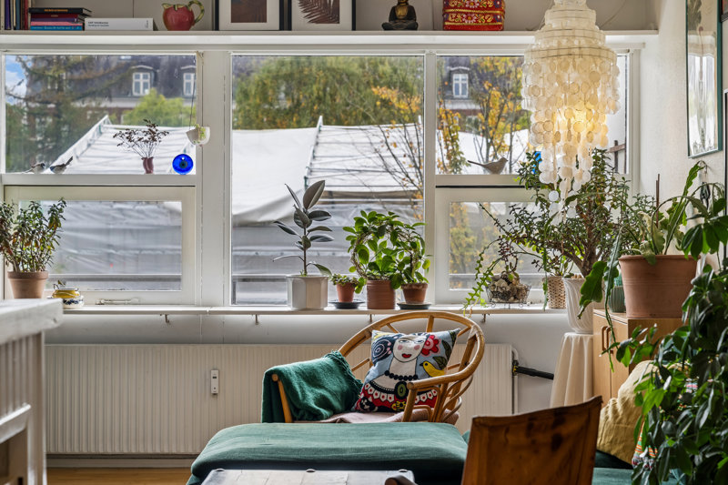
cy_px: 242
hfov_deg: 28.8
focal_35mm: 70
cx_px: 364
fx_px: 1415
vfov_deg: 19.4
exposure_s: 1/30
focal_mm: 70
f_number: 7.1
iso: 160
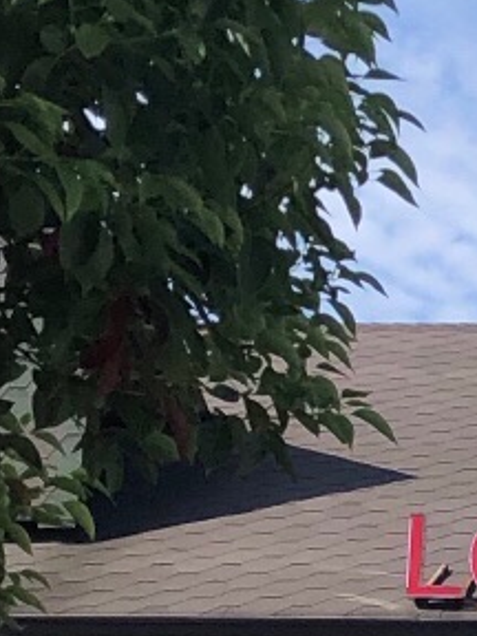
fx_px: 3601
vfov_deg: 9.8
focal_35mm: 196
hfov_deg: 7.0
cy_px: 892
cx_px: 1272
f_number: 1.8
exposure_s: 1/1453
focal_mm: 4
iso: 20
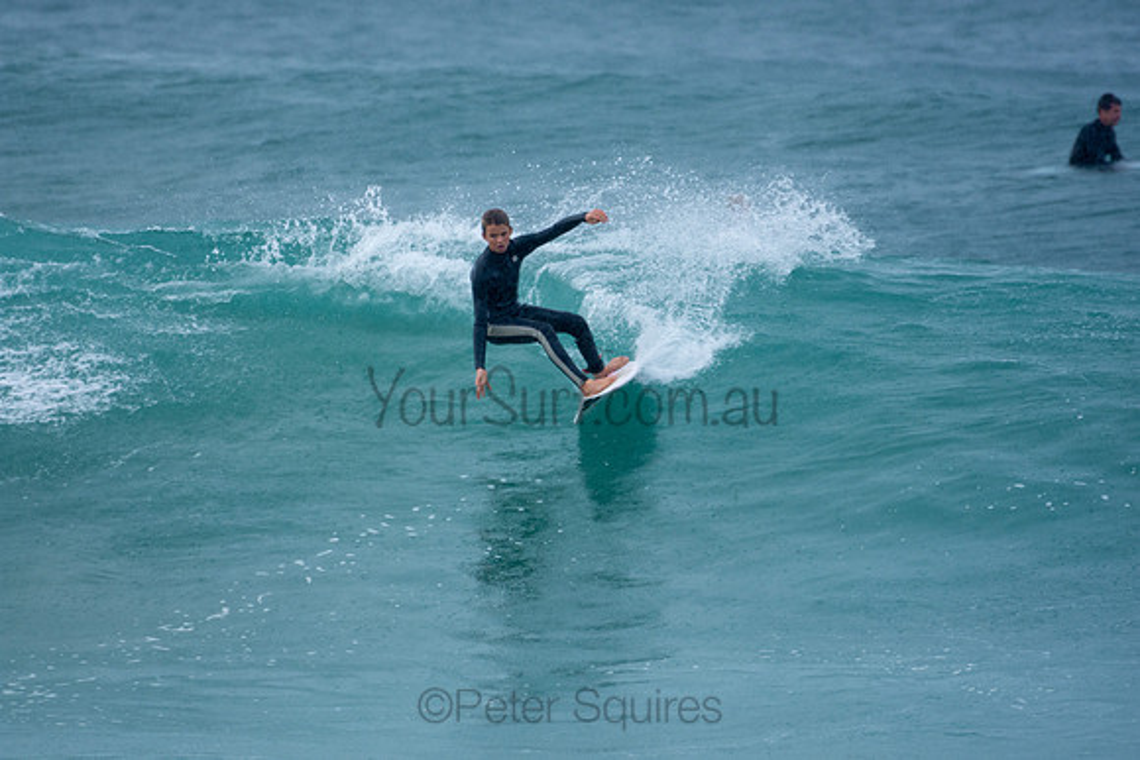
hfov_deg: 2.9
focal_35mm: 720
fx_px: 22804
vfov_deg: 1.9
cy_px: 380
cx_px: 570
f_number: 5.6
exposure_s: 1/500
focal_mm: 480
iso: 320
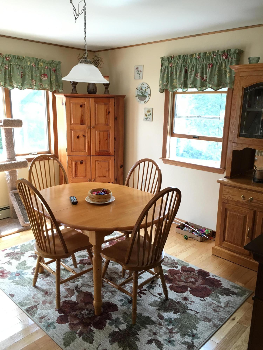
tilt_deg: -13.0
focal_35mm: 29
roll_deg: -2.1
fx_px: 294
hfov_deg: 48.2
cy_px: 175
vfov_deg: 61.7
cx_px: 132
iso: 40
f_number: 2.2
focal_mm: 4.15
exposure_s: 1/30
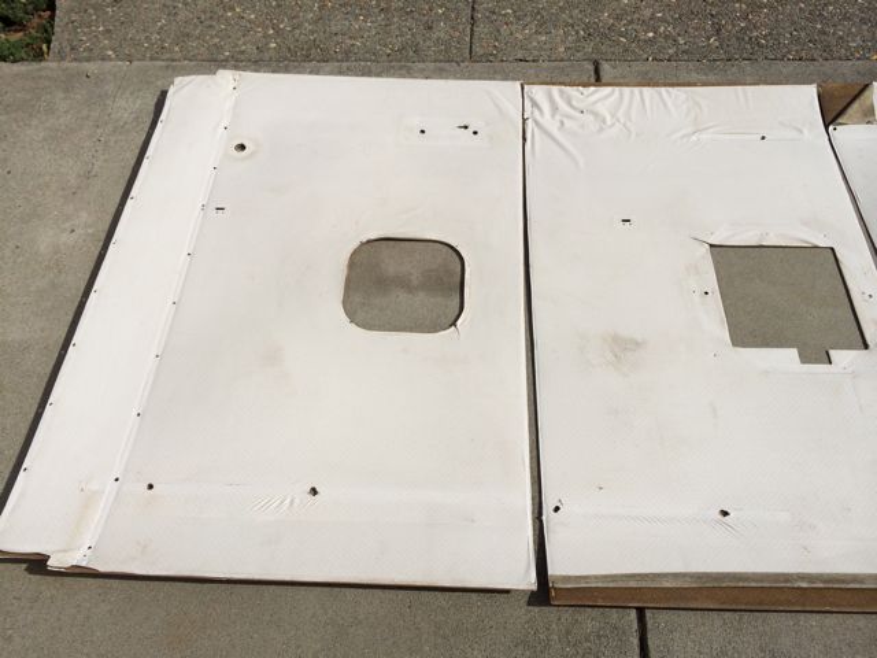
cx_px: 438
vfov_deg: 46.8
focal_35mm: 30
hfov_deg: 60.0
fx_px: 760
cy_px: 329
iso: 40
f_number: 2.2
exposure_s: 1/8264
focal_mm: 4.12
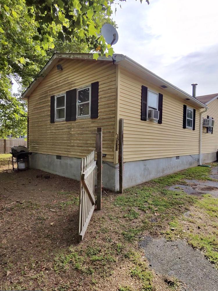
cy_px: 151
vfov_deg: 102.0
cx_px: 108
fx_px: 118
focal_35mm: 14
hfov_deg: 85.7
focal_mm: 2.24
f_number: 2.2
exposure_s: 1/455
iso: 54
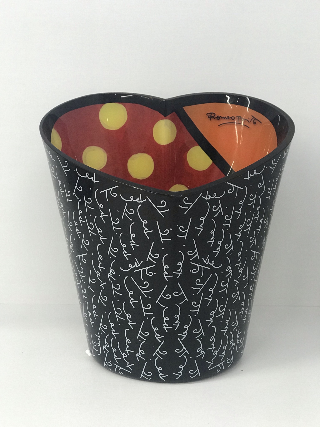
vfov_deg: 33.8
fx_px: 703
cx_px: 160
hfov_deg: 25.7
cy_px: 214
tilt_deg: -9.2
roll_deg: -0.9
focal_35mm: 57
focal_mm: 6.6
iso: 100
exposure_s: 1/60
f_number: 2.8
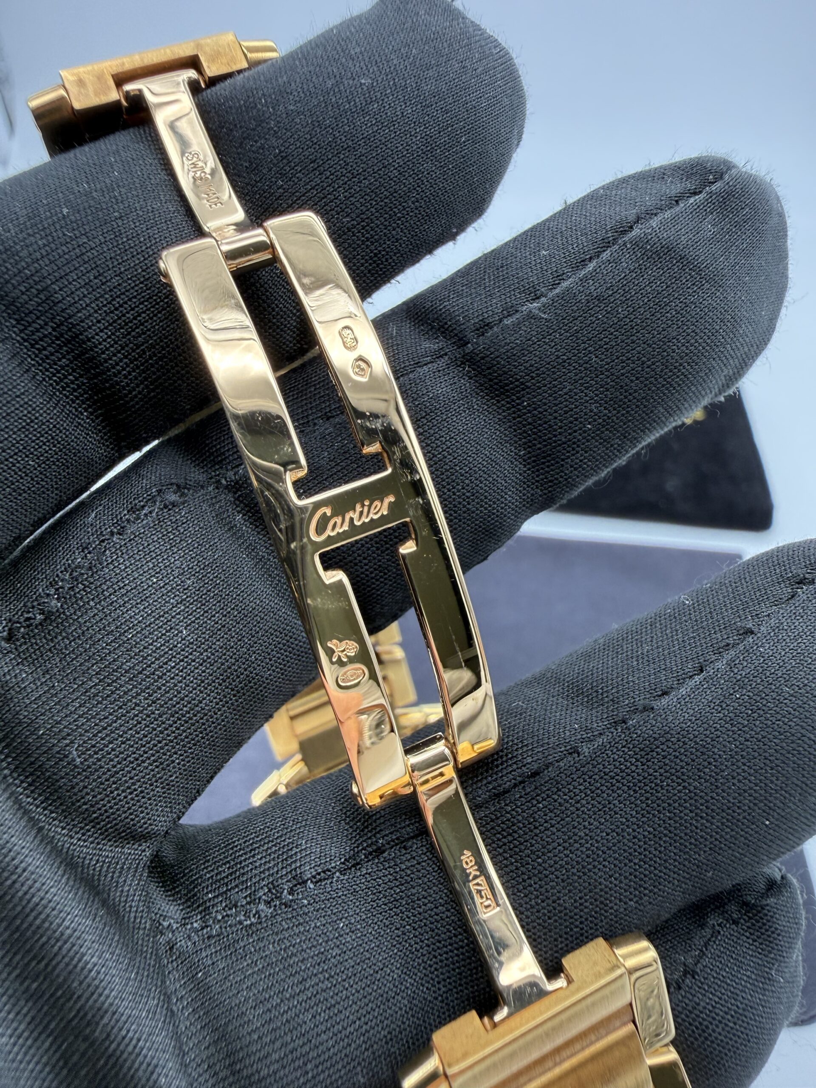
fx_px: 754
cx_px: 408
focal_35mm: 24
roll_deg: +0.0
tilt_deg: -43.2
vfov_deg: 71.6
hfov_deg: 56.8
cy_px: 544
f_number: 2.2
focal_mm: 2.22
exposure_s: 1/99
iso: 80
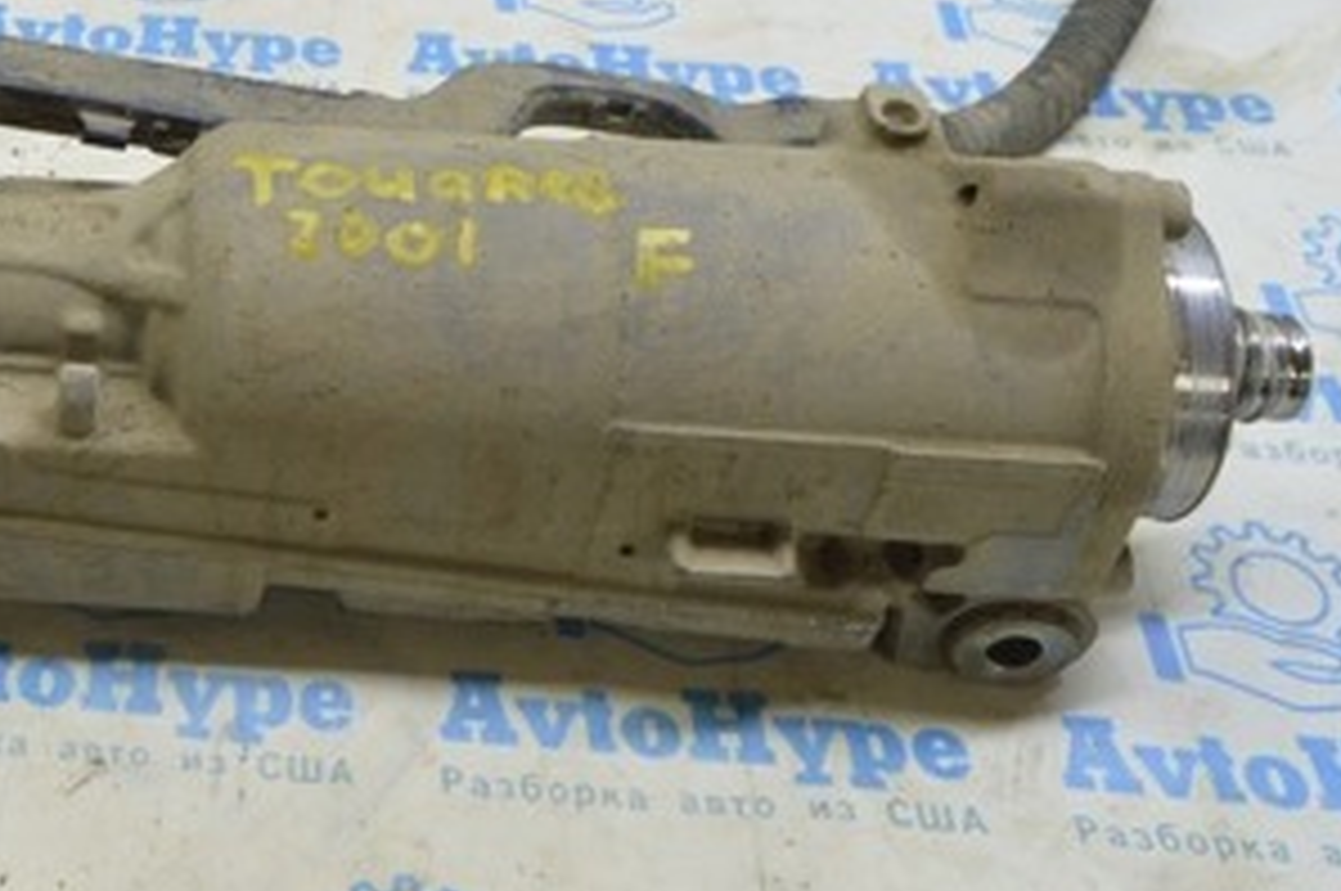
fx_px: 2158
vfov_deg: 22.5
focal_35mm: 58
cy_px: 11
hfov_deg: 31.7
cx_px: -18
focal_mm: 18
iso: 400
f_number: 5.6
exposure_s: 1/20
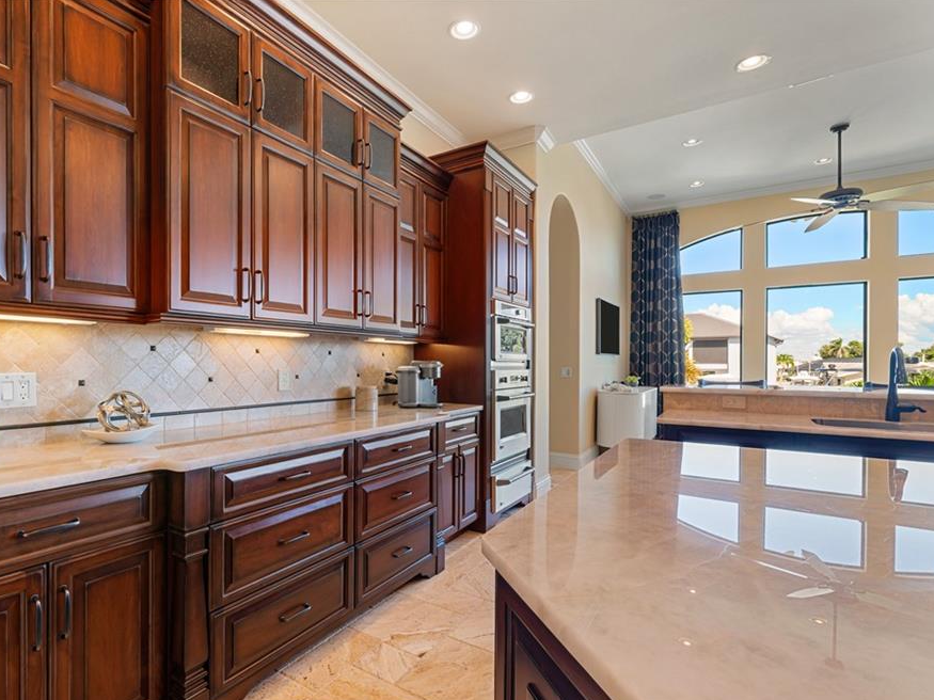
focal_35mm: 18
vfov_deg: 71.6
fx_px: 486
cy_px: 359
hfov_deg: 87.2
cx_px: 398
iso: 320
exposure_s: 1/6
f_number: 10
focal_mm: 16
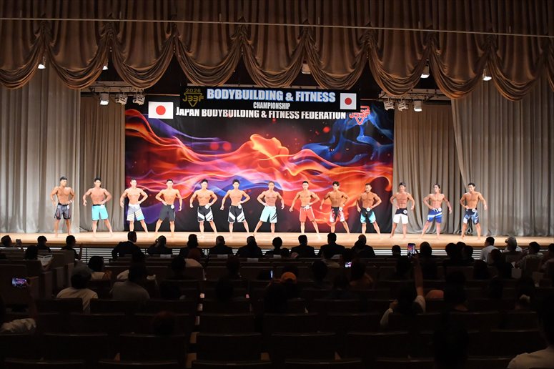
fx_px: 646
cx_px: 277
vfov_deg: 31.9
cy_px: 184
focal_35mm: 42
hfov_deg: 46.4
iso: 9000
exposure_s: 1/400
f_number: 5.6
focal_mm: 28
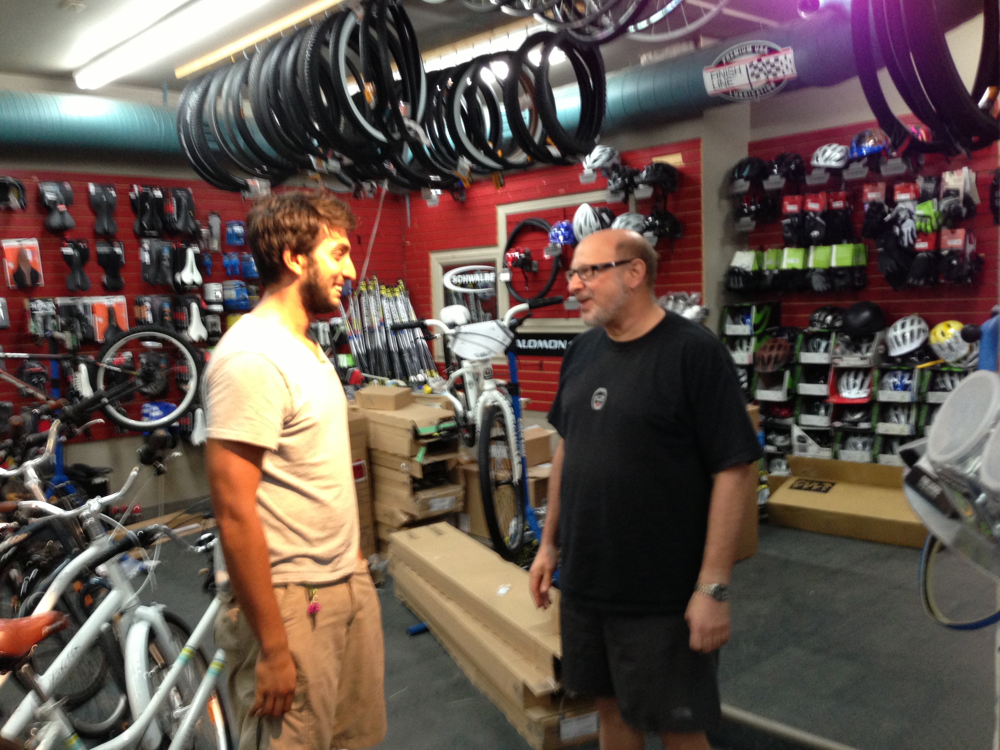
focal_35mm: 33
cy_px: 375
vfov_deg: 42.9
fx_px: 953
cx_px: 500
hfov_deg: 55.4
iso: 200
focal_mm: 4.13
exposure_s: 1/20
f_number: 2.4
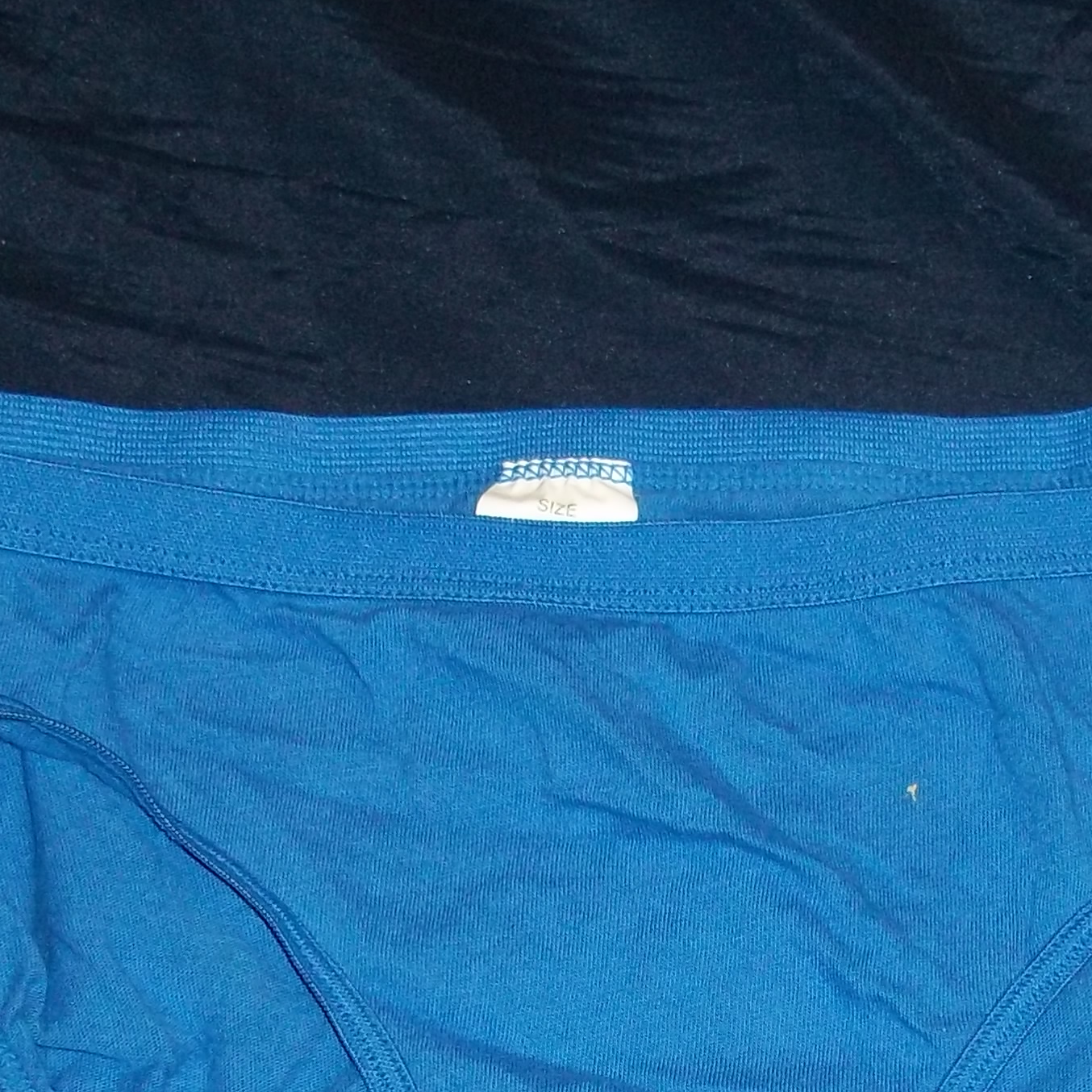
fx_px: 3355
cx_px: 690
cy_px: 1102
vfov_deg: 18.0
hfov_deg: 18.5
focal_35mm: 94
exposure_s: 1/30
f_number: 3.1
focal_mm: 6.5
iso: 160
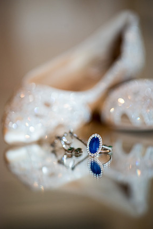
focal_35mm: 109
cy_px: 113
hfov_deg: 12.6
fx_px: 694
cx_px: 77
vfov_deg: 18.7
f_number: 3
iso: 400
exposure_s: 1/100
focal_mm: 105
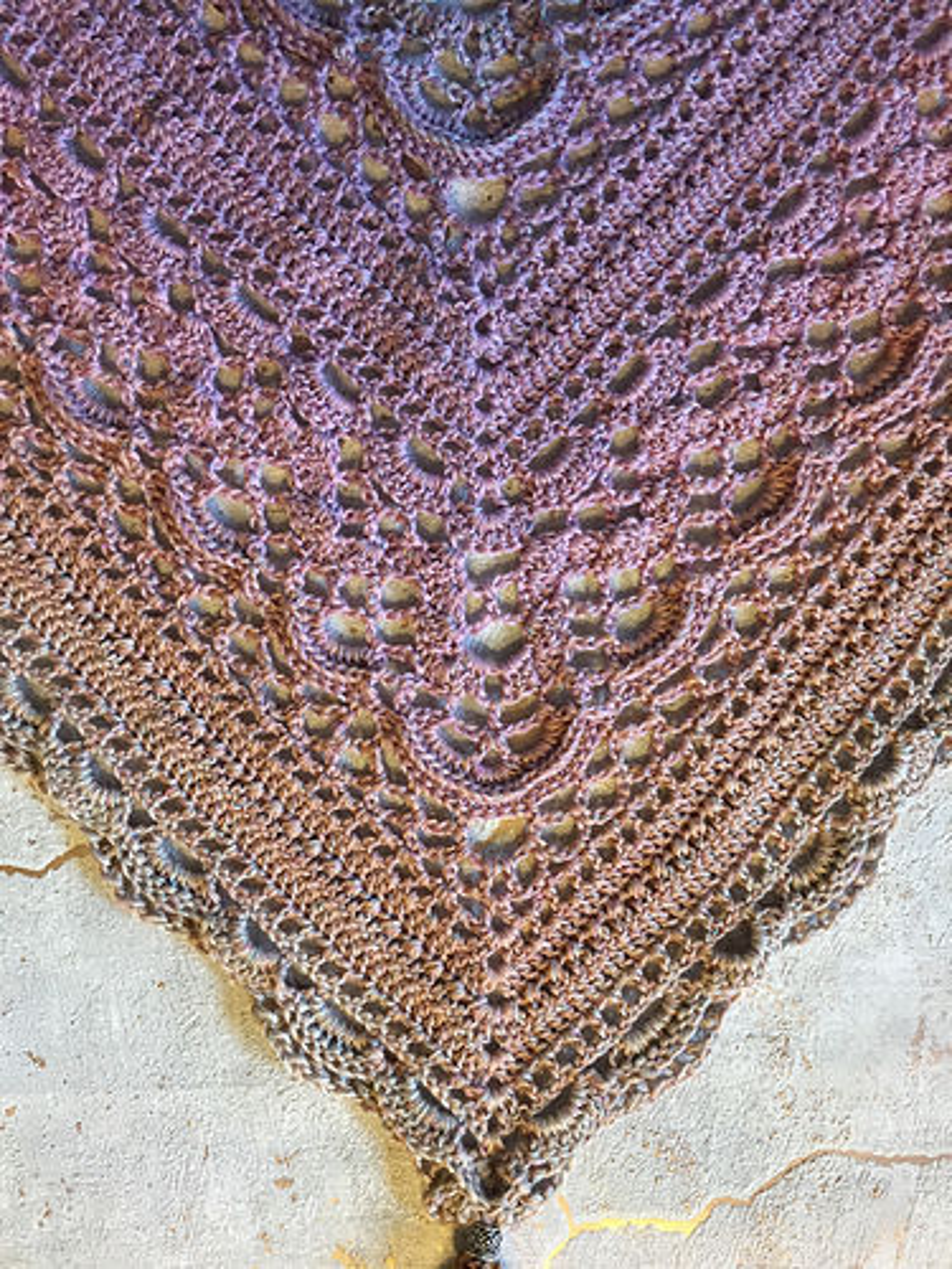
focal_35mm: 29
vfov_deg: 61.7
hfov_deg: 48.2
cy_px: 634
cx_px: 476
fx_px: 1063
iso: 100
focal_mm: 4.15
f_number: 2.2
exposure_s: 1/33
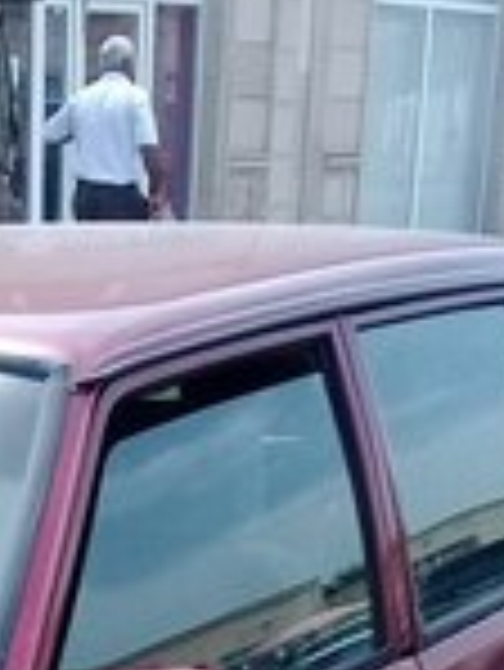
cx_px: -108
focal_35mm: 103
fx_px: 1997
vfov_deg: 17.2
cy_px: 1007
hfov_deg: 13.9
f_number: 2.2
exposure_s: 1/572
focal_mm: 3.3
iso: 64
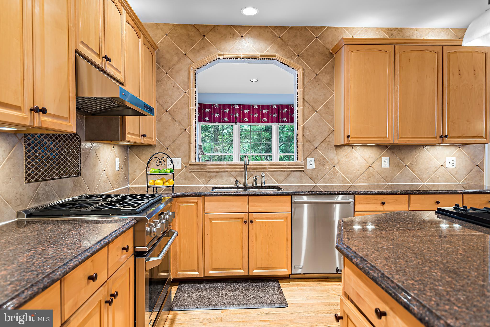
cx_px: 245
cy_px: 164
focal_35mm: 22
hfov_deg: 78.6
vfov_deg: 57.3
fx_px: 300
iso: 250
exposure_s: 1/6
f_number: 9
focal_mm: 22
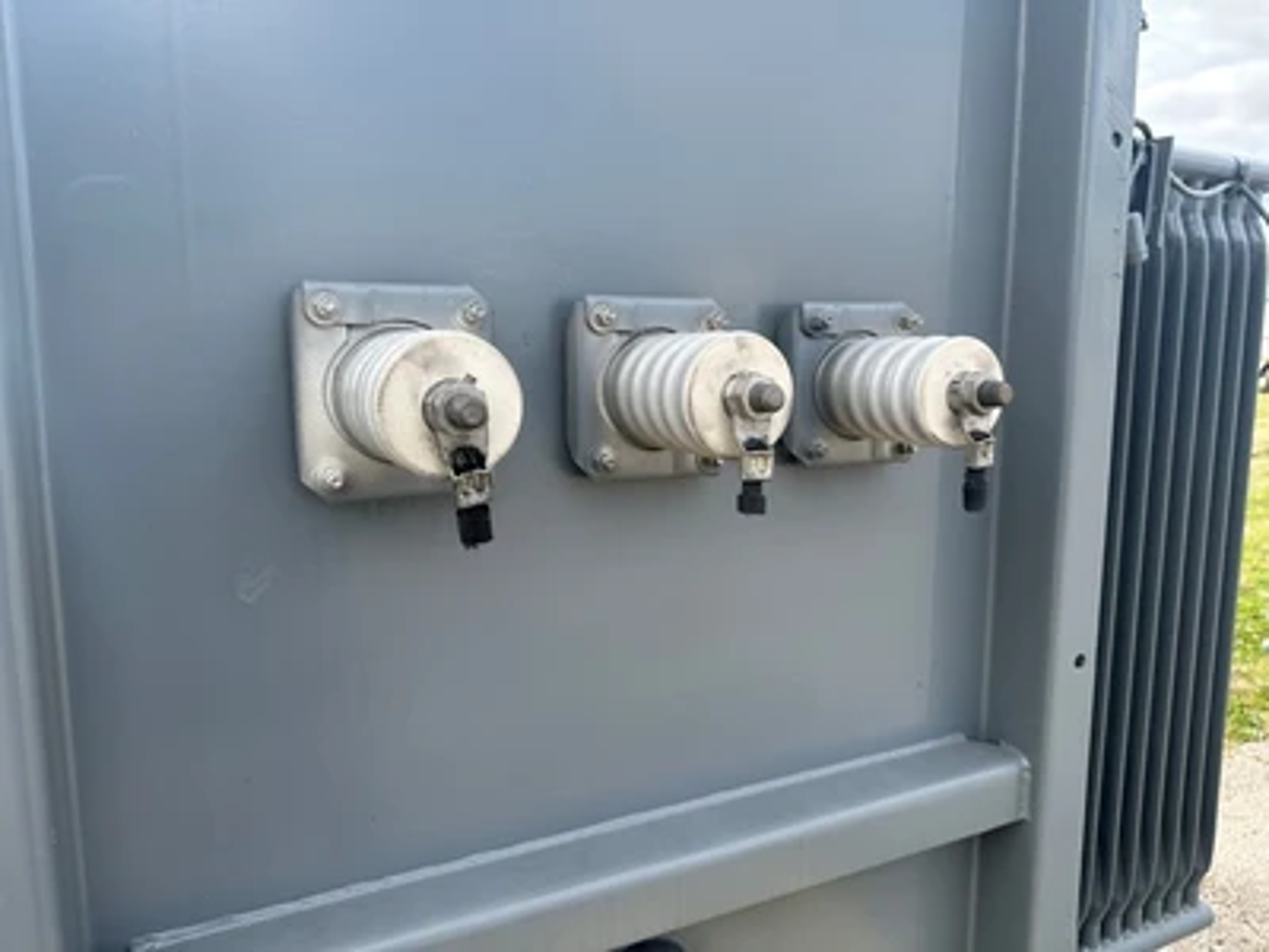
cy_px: 476
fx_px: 880
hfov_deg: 71.6
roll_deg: -0.6
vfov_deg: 56.8
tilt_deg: -11.5
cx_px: 634
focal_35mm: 24
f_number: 1.78
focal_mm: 6.86
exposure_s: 1/910
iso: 80
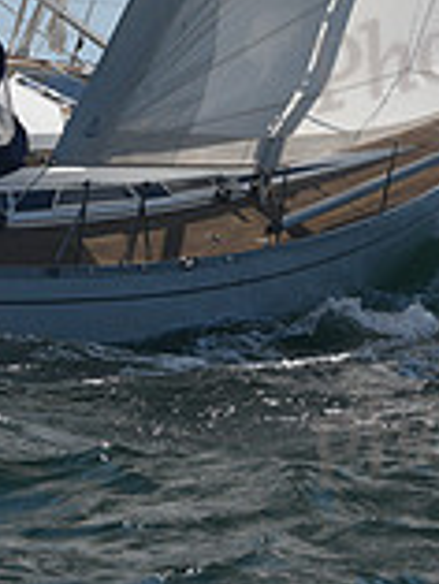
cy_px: -125
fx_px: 4205
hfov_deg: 6.0
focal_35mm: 249
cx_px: 119
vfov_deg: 7.9
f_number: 6.3
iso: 250
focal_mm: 70
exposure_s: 1/1000
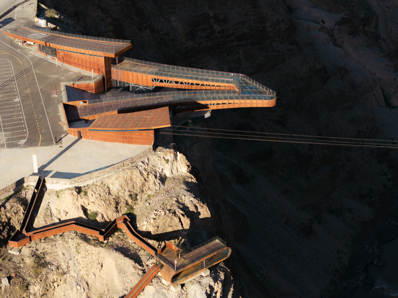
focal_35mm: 70
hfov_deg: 27.8
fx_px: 805
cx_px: 199
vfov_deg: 21.0
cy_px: 149
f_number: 2.8
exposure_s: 1/1000
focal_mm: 19.35
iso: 100
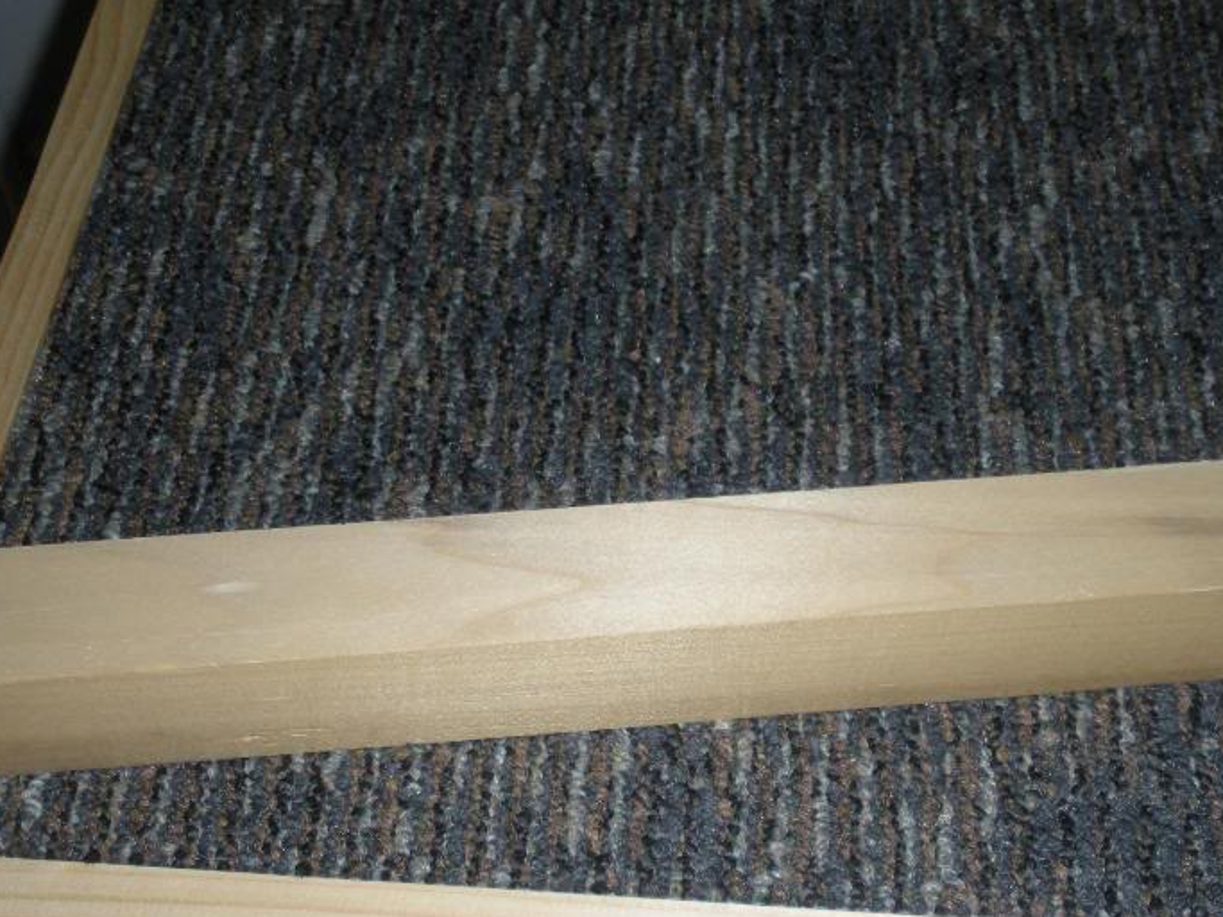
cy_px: 568
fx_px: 1908
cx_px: 636
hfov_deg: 35.5
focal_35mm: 54
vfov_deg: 26.9
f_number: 3.5
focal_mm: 6.3
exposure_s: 1/60
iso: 64
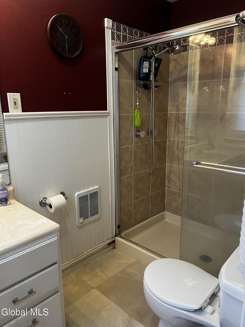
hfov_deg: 53.1
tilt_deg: -13.4
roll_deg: +0.3
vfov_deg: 67.3
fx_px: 245
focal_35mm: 26
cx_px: 122
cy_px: 164
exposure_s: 1/60
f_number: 1.5
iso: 160
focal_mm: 5.7
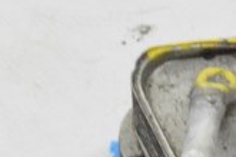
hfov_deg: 6.8
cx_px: 436
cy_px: 133
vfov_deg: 4.6
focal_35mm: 297
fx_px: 1947
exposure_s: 1/20
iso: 6400
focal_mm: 32
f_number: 20
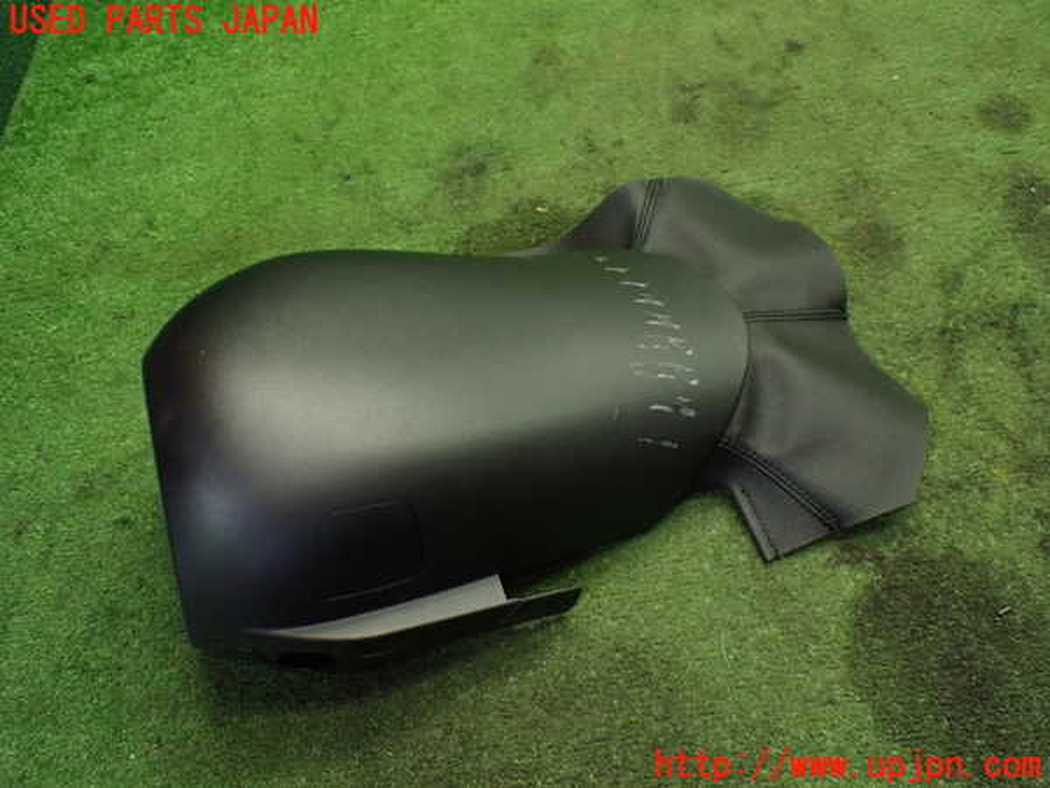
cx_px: 525
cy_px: 394
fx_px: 910
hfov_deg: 60.0
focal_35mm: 30
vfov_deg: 46.8
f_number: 2.3
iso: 800
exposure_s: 1/125
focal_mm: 5.4
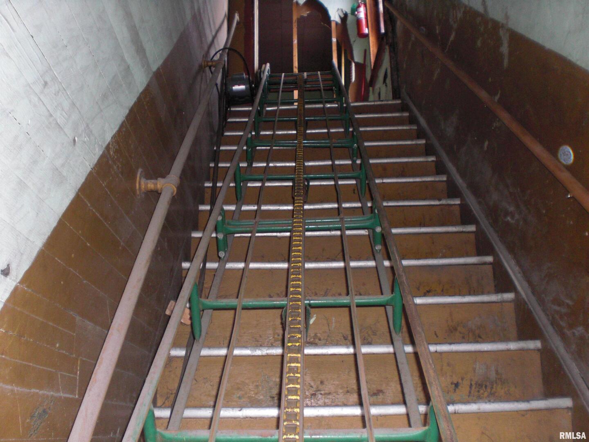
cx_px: 294
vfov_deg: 37.7
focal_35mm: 38
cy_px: 221
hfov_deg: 49.0
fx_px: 647
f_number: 3.1
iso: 200
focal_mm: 6.3
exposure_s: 1/60
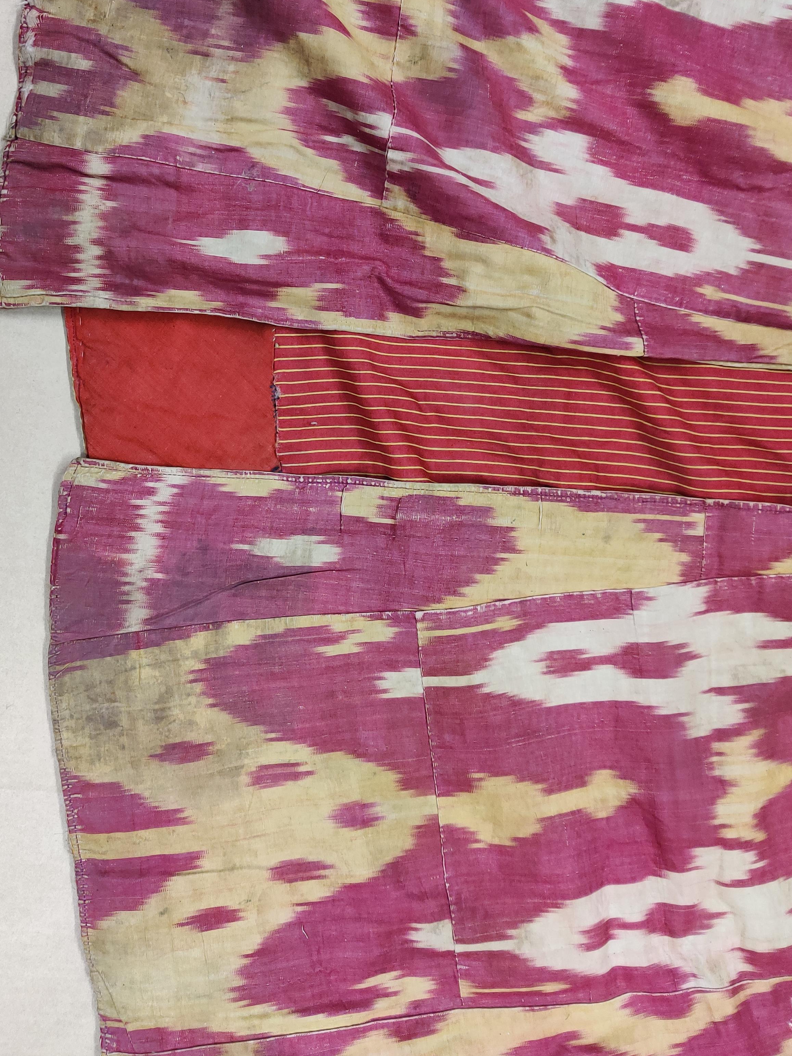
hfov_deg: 40.7
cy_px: 396
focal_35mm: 35
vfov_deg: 52.1
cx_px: 366
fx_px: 1068
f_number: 1.65
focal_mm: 4.75
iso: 1250
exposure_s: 1/100
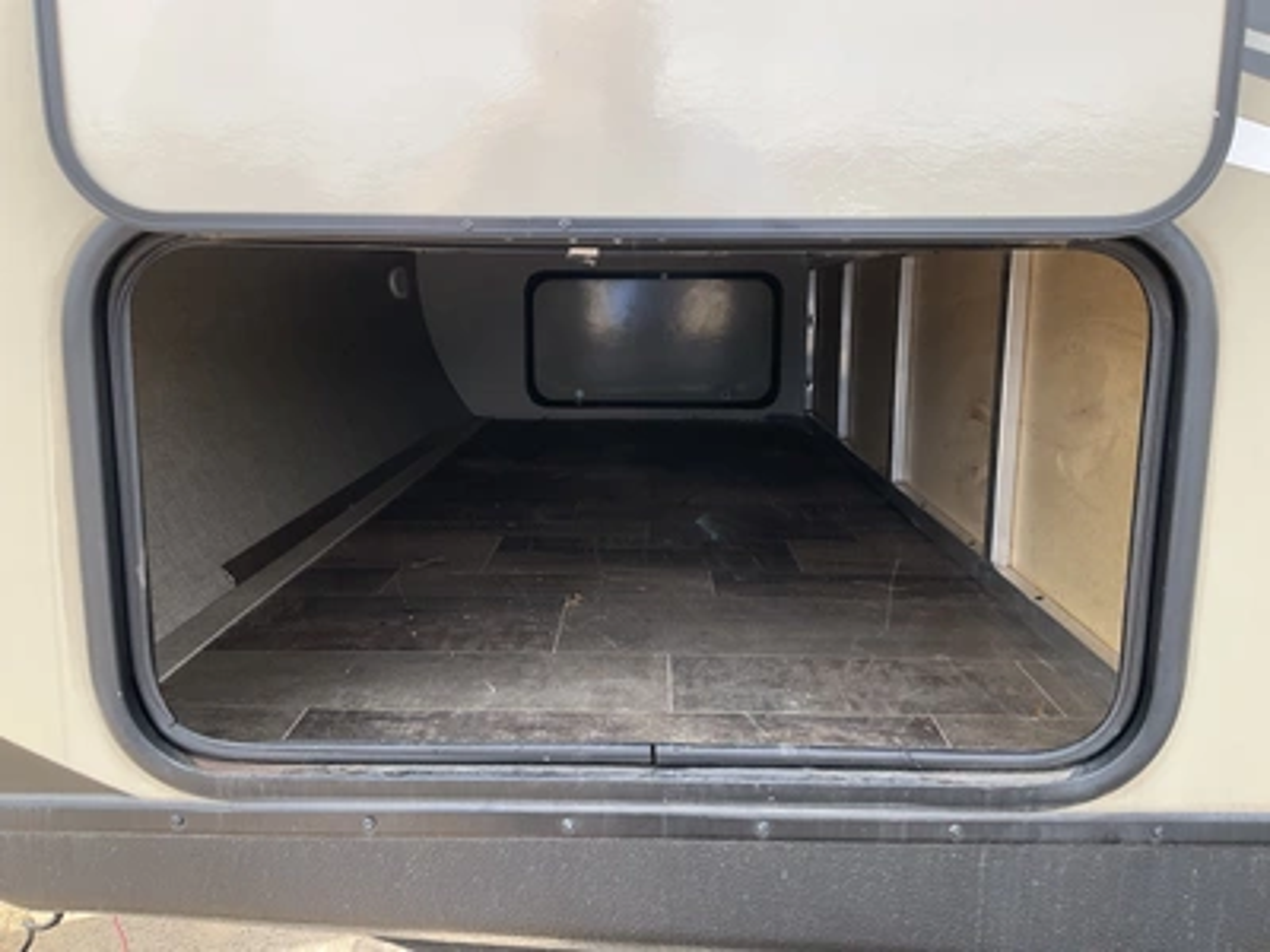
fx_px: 1064
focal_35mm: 29
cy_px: 476
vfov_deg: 48.2
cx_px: 635
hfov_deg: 61.7
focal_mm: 3
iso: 25
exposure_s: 1/199
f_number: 1.8
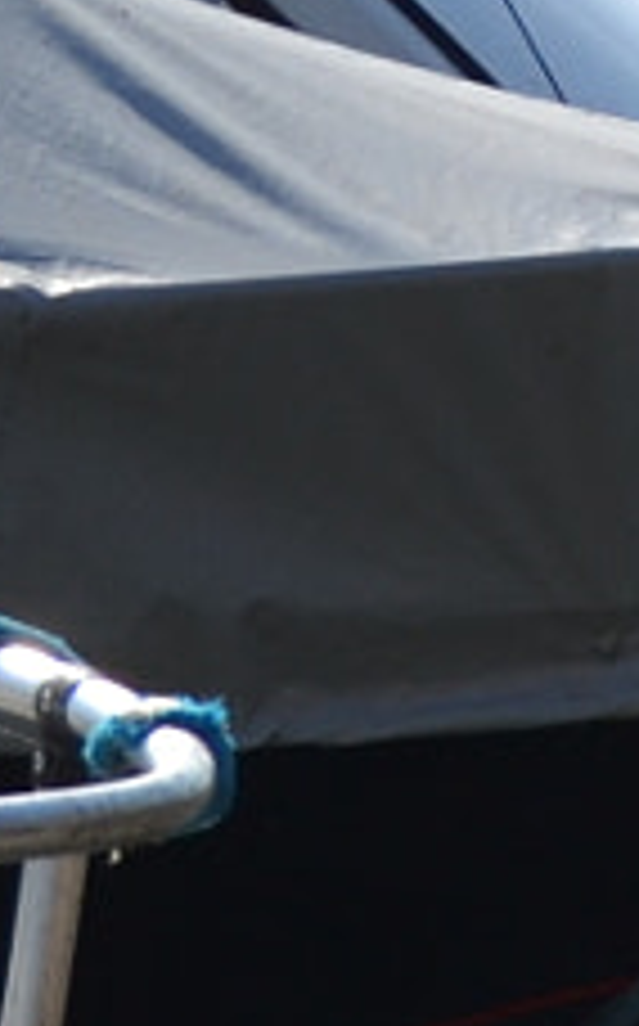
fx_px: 13453
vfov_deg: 4.3
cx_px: 2956
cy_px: -596
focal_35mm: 482
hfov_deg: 2.6
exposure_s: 1/320
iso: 100
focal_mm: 35
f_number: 9
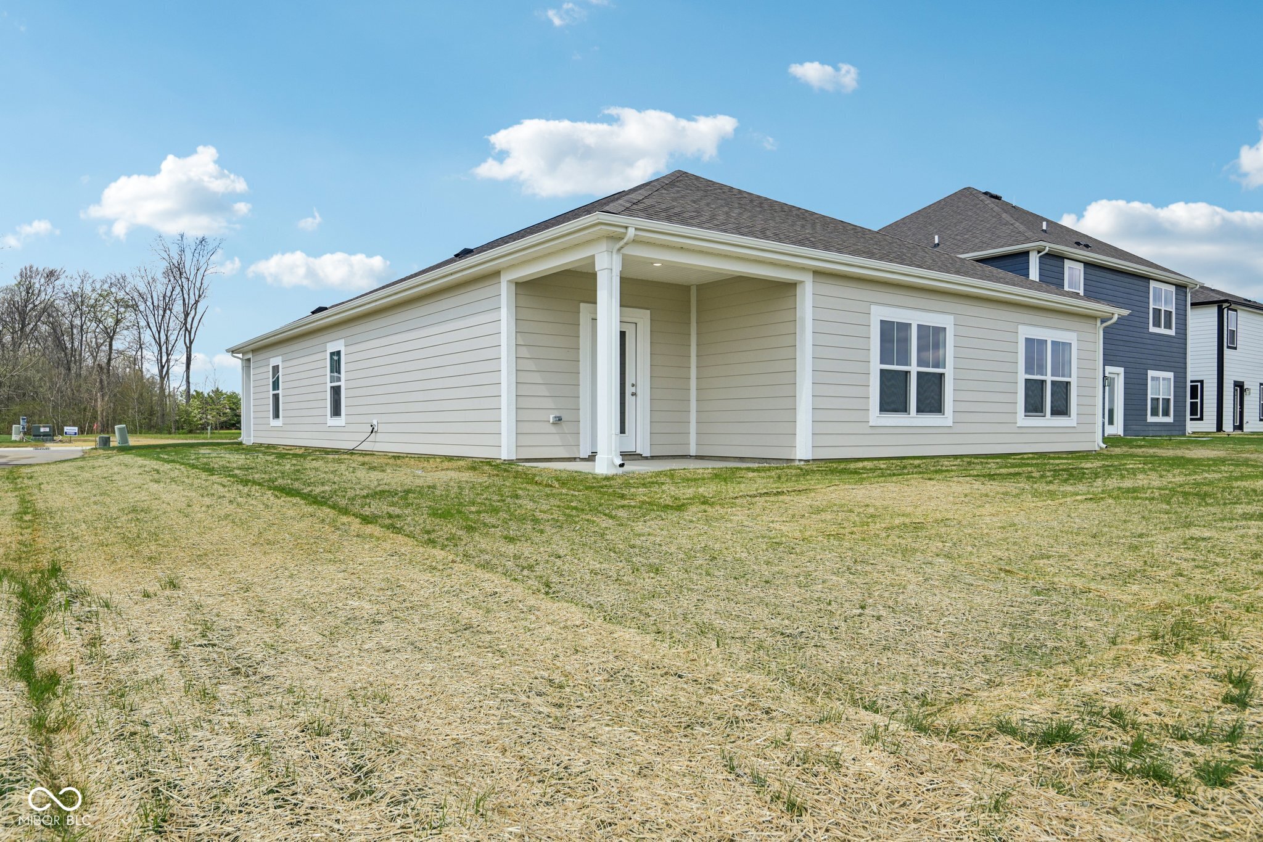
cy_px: 421
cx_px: 632
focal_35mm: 23
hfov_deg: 76.1
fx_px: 807
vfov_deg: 55.1
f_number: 8
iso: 100
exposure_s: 1/500
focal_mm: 23
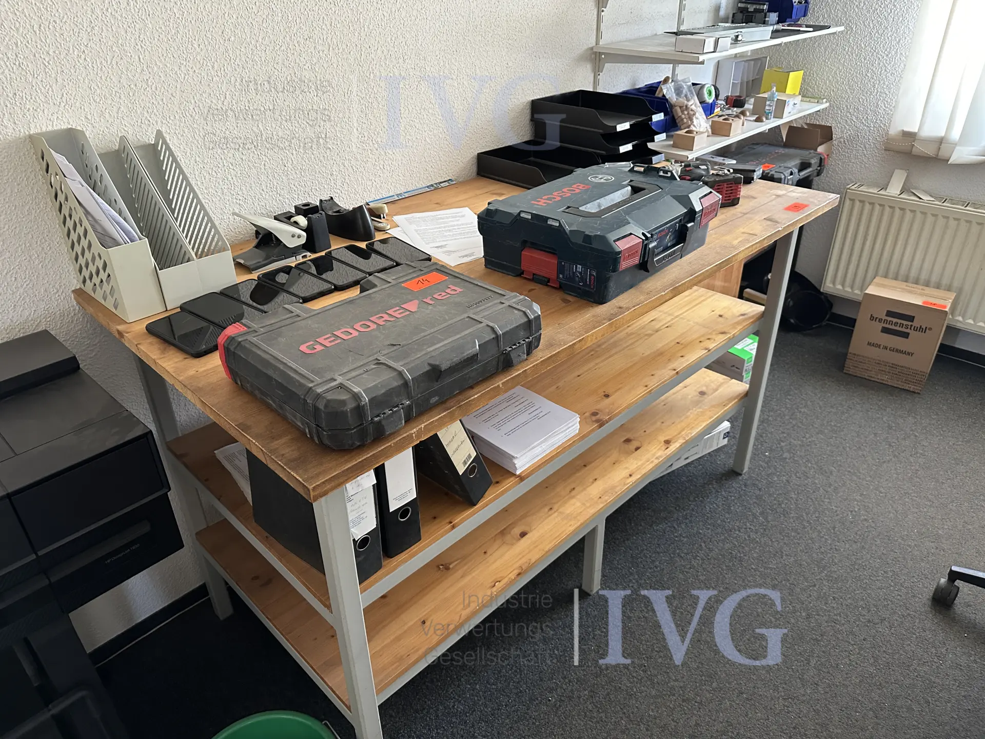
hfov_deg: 71.6
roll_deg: +2.0
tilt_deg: -29.8
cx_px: 492
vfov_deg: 56.8
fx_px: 683
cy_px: 370
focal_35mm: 24
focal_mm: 6.86
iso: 500
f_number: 1.78
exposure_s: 1/60
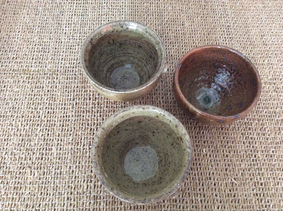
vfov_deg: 44.1
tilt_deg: -66.3
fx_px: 261
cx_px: 142
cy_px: 106
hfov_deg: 56.9
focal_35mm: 32
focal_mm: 3.3
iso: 320
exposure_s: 1/25
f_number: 2.4
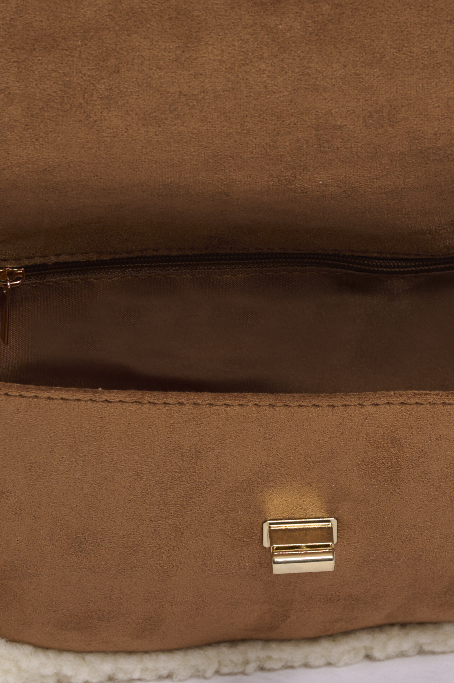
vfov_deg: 10.3
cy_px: 342
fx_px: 3788
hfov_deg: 6.9
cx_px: 227
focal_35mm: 200
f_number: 8
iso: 125
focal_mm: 200
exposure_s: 1/160
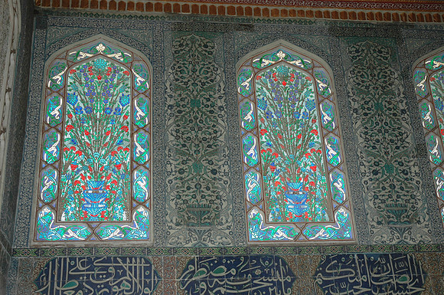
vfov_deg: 26.4
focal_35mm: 51
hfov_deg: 38.9
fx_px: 628
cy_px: 148
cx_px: 222
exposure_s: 1/20
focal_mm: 34
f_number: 5
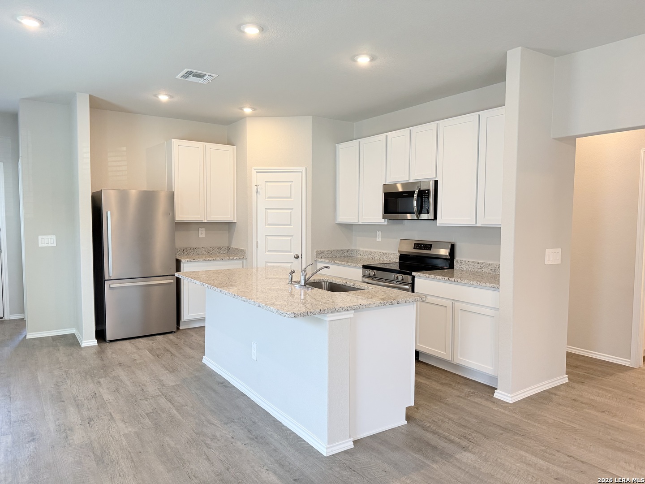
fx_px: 447
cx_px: 322
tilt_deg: -3.5
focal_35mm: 24
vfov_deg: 56.8
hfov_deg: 71.6
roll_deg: -0.5
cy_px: 242
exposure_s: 1/120
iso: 200
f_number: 1.78
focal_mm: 6.76
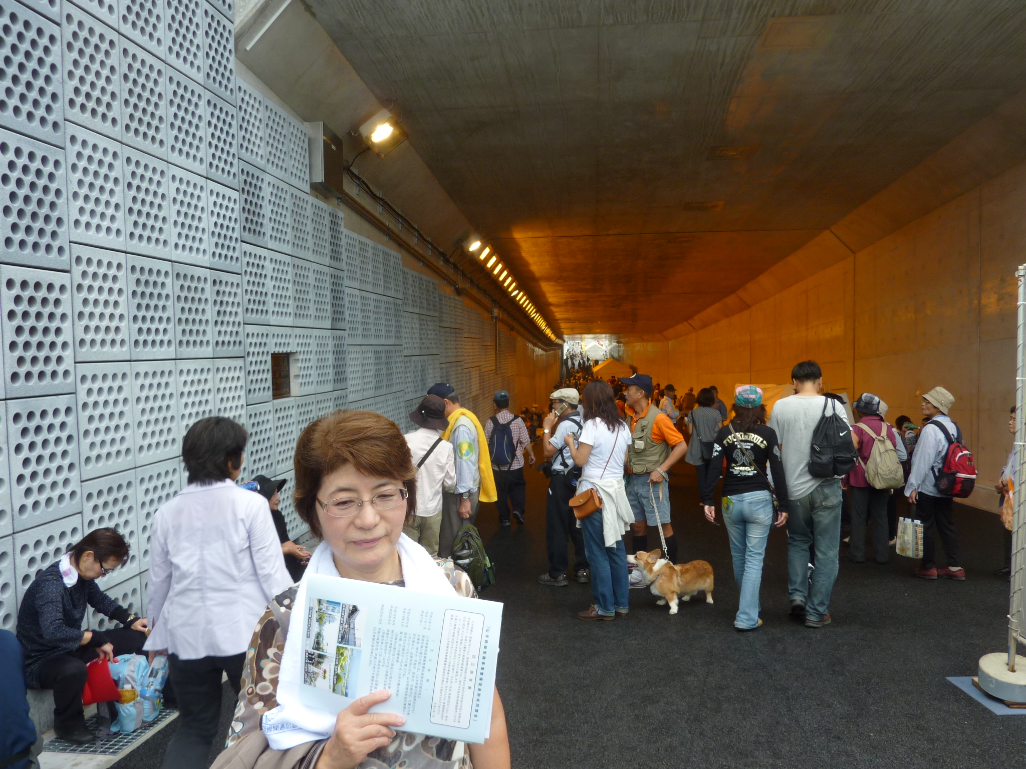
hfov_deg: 69.4
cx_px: 513
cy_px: 384
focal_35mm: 25
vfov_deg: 54.9
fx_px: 741
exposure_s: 1/100
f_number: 4
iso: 80
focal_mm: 4.1
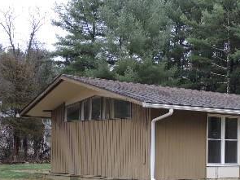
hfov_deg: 24.3
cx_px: 250
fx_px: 527
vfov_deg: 19.2
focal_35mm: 76
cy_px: 143
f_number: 2.2
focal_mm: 7.6
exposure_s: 1/250
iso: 80
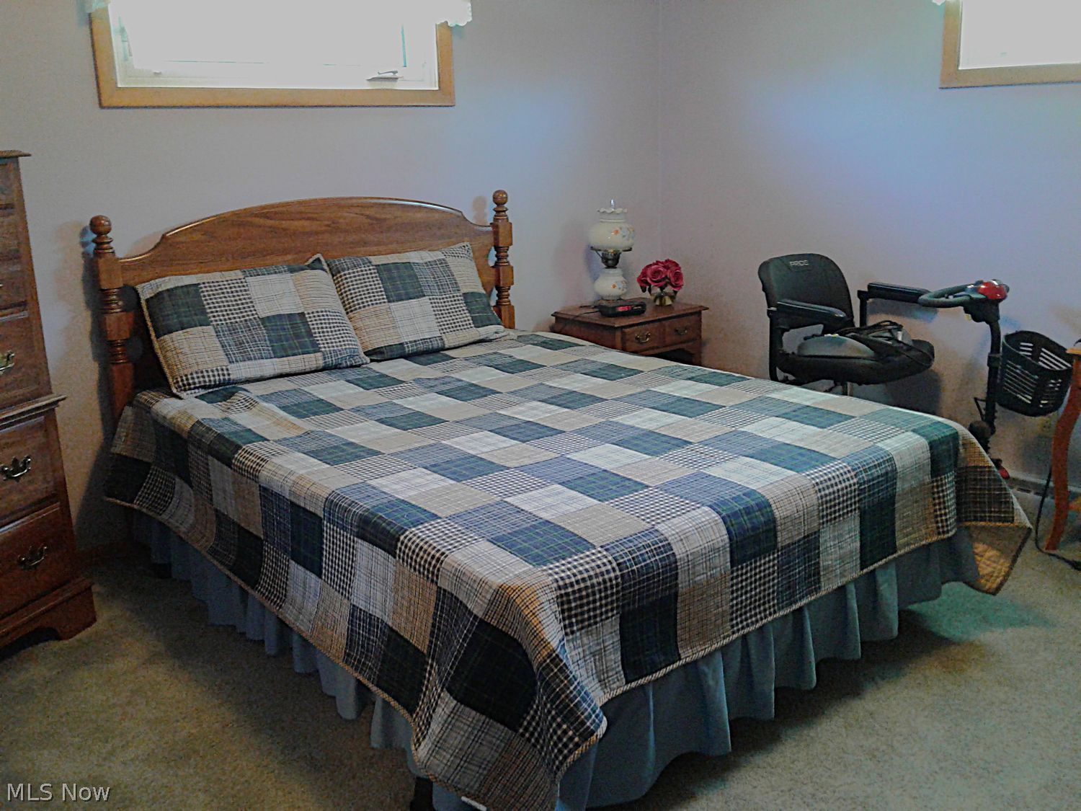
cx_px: 540
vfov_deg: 42.9
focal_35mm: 33
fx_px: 1031
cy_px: 406
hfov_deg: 55.4
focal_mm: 3.3
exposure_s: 1/10
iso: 100
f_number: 2.2
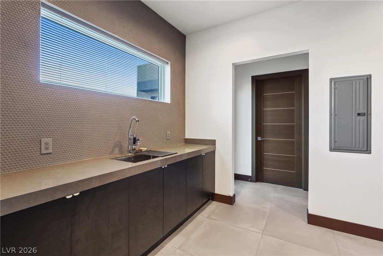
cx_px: 192
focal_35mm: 16
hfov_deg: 96.7
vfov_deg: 73.7
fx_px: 170
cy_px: 128
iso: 500
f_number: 9
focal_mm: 16
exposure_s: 1/3
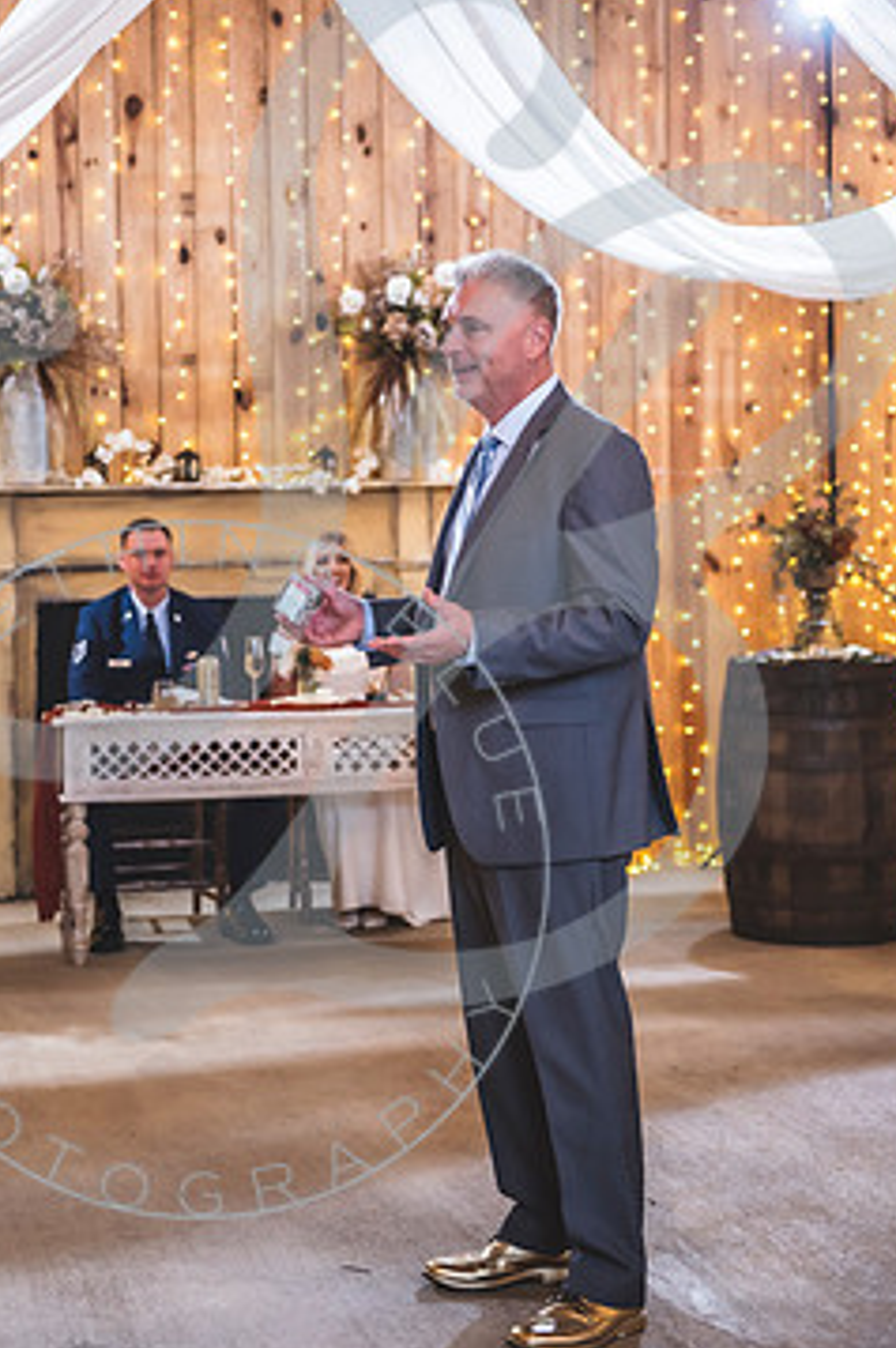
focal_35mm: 73
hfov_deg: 18.6
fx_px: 2730
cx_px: 369
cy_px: 584
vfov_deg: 27.7
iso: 800
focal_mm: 58
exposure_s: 1/125
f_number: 2.8
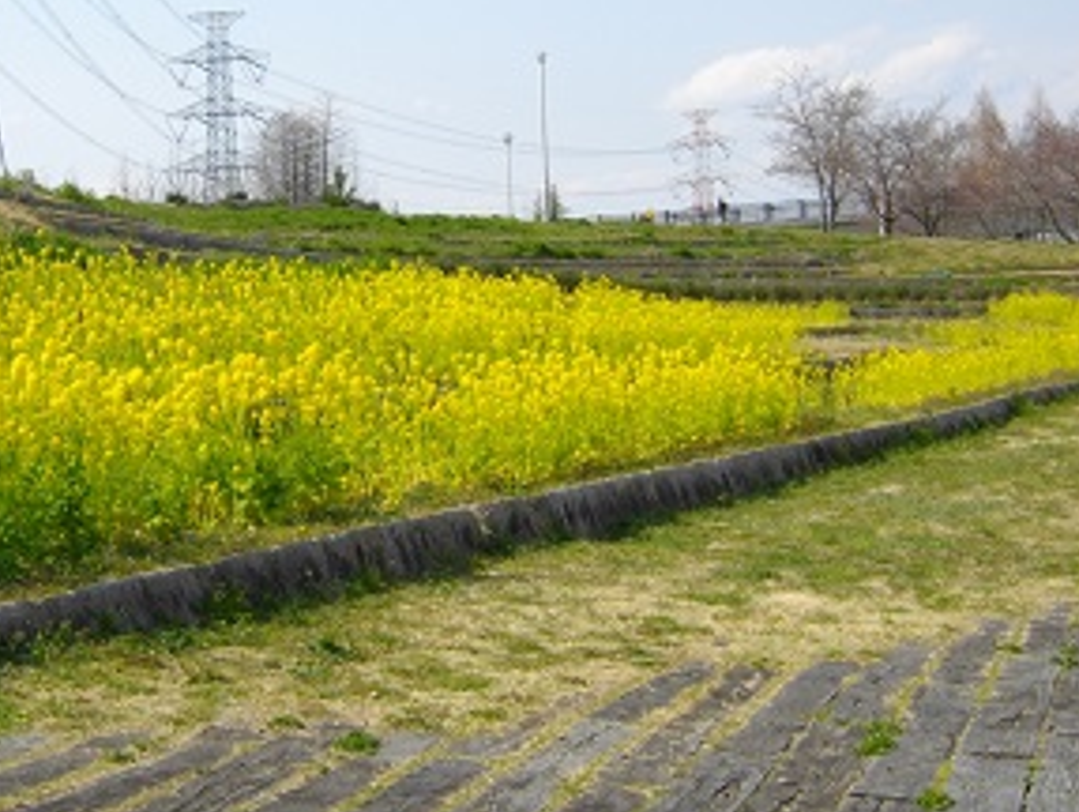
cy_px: 323
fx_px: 2622
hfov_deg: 23.2
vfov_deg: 17.6
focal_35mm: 84
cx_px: 400
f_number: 7.9
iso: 100
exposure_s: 1/200
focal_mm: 11
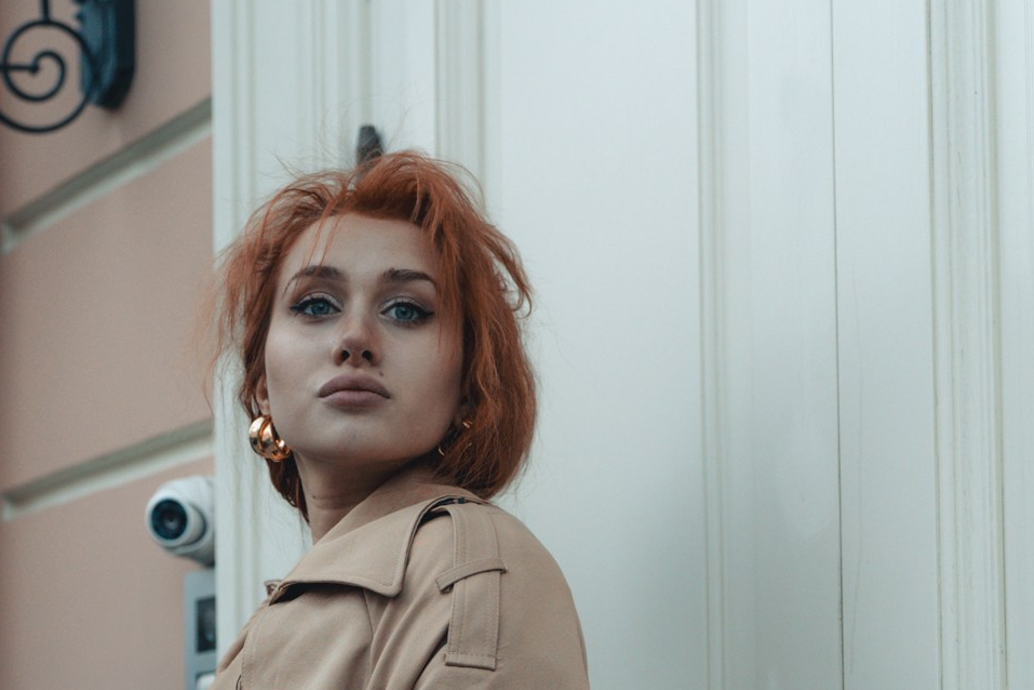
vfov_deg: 12.5
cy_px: 768
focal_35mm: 108
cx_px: 143
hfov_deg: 18.7
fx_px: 3102
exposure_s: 1/320
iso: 800
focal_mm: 42
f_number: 2.8
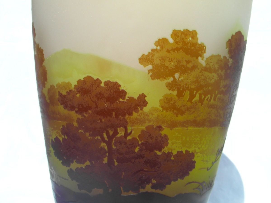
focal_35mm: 41
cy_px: 102
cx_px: 136
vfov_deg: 35.1
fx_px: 321
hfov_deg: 45.8
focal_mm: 6.8
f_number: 5.8
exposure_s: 1/500
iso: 80
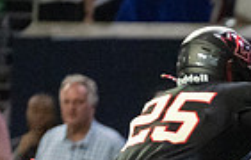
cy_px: 264
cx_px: 381
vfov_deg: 1.2
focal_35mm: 1078
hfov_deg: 1.9
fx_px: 7419
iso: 4000
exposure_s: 1/1000
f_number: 2.8
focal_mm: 191
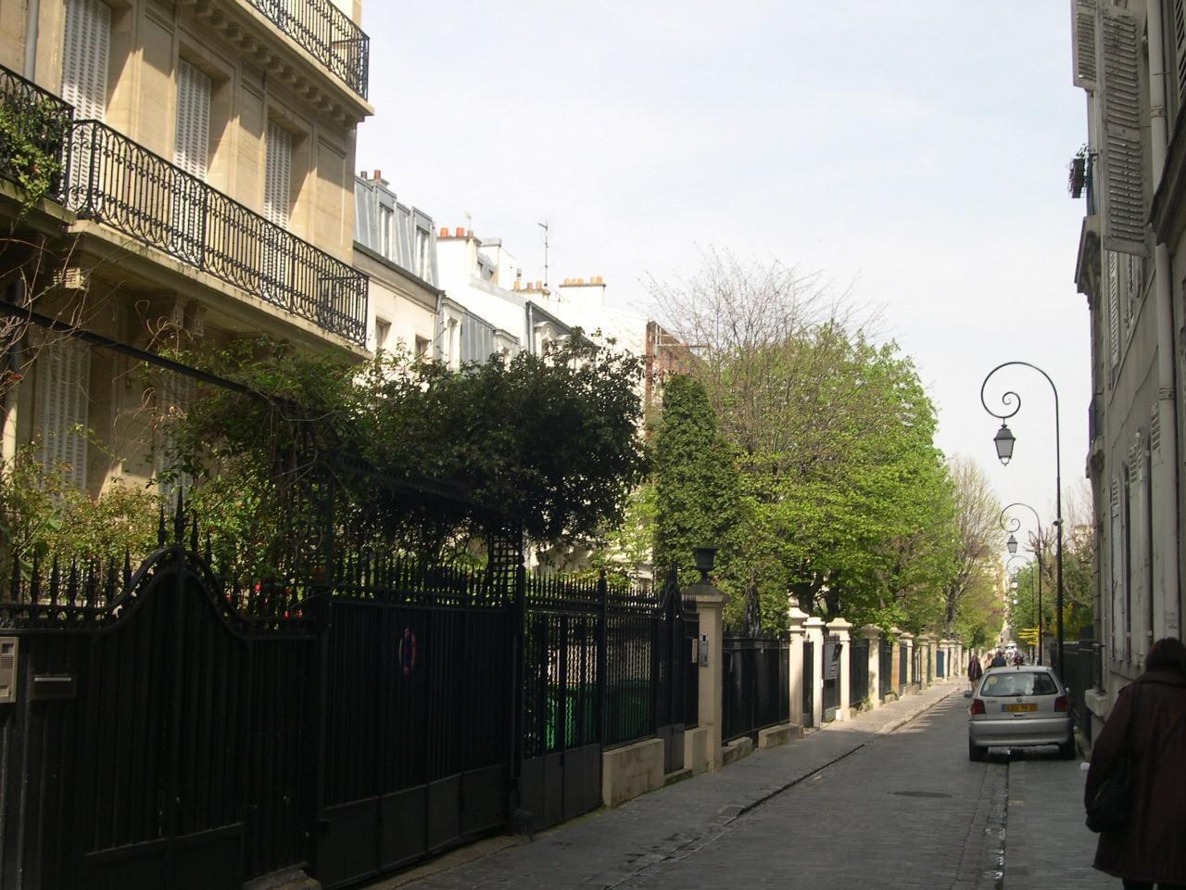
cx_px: 593
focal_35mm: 47
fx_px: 1610
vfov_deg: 30.9
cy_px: 445
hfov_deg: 40.4
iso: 100
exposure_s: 1/86.3
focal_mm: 10.1
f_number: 8.4
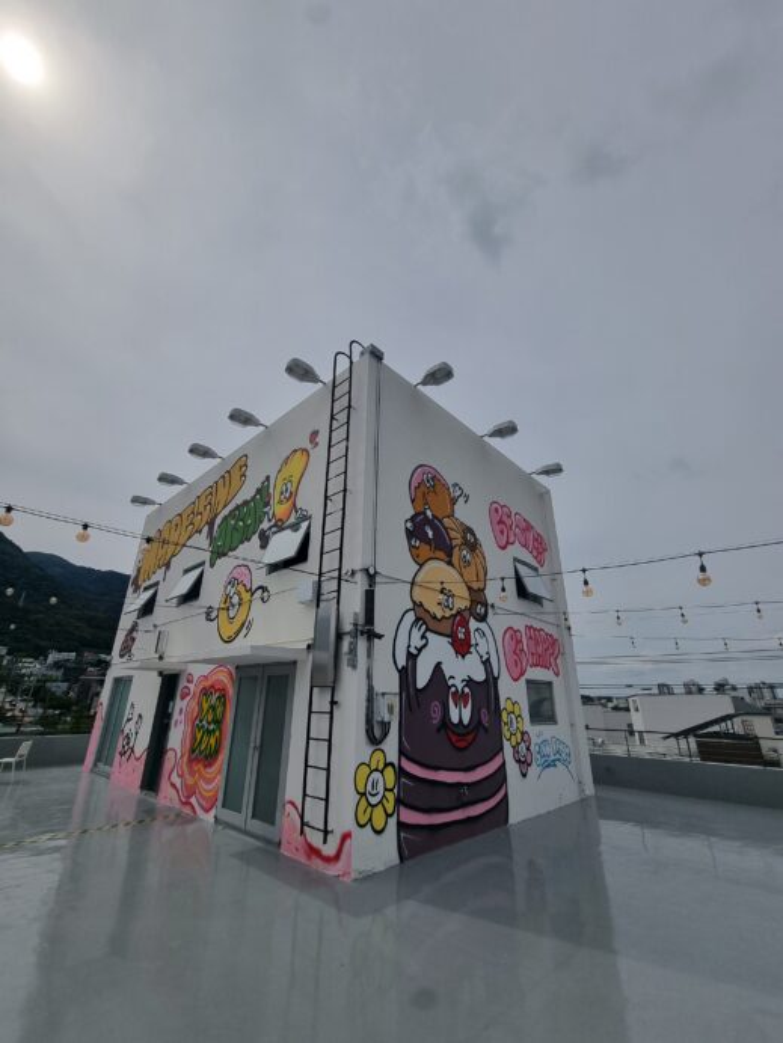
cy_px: 522
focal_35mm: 13
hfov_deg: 89.9
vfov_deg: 106.2
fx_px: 392
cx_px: 392
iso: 50
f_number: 2.2
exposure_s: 1/6560
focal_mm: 2.2
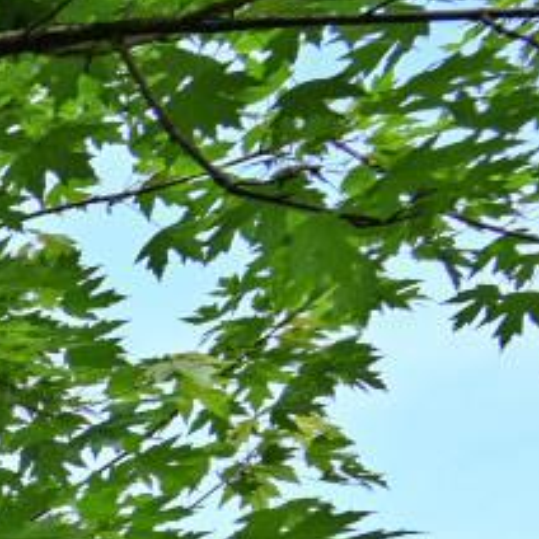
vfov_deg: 14.4
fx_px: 1585
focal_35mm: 90
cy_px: 1213
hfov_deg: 9.7
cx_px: -1337
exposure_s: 1/250
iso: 200
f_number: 5
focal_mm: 15
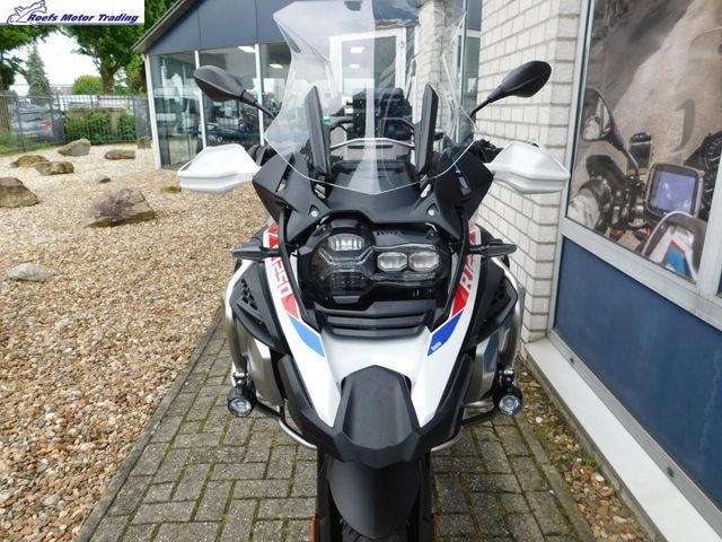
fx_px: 521
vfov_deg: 54.9
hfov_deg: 69.4
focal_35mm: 25
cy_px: 271
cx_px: 361
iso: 125
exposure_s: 1/160
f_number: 3.1
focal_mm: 4.5
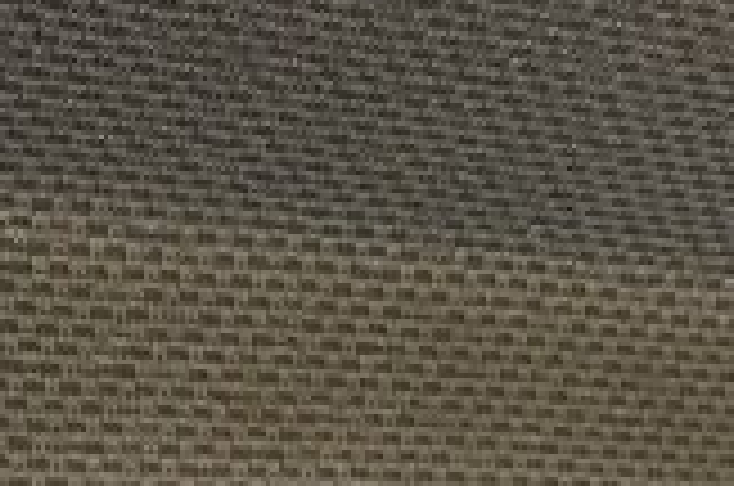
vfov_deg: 14.0
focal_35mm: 92
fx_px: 1872
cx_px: 284
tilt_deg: +18.7
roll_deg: +6.0
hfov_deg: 22.1
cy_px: 684
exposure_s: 1/33
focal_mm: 4.15
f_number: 2.2
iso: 25
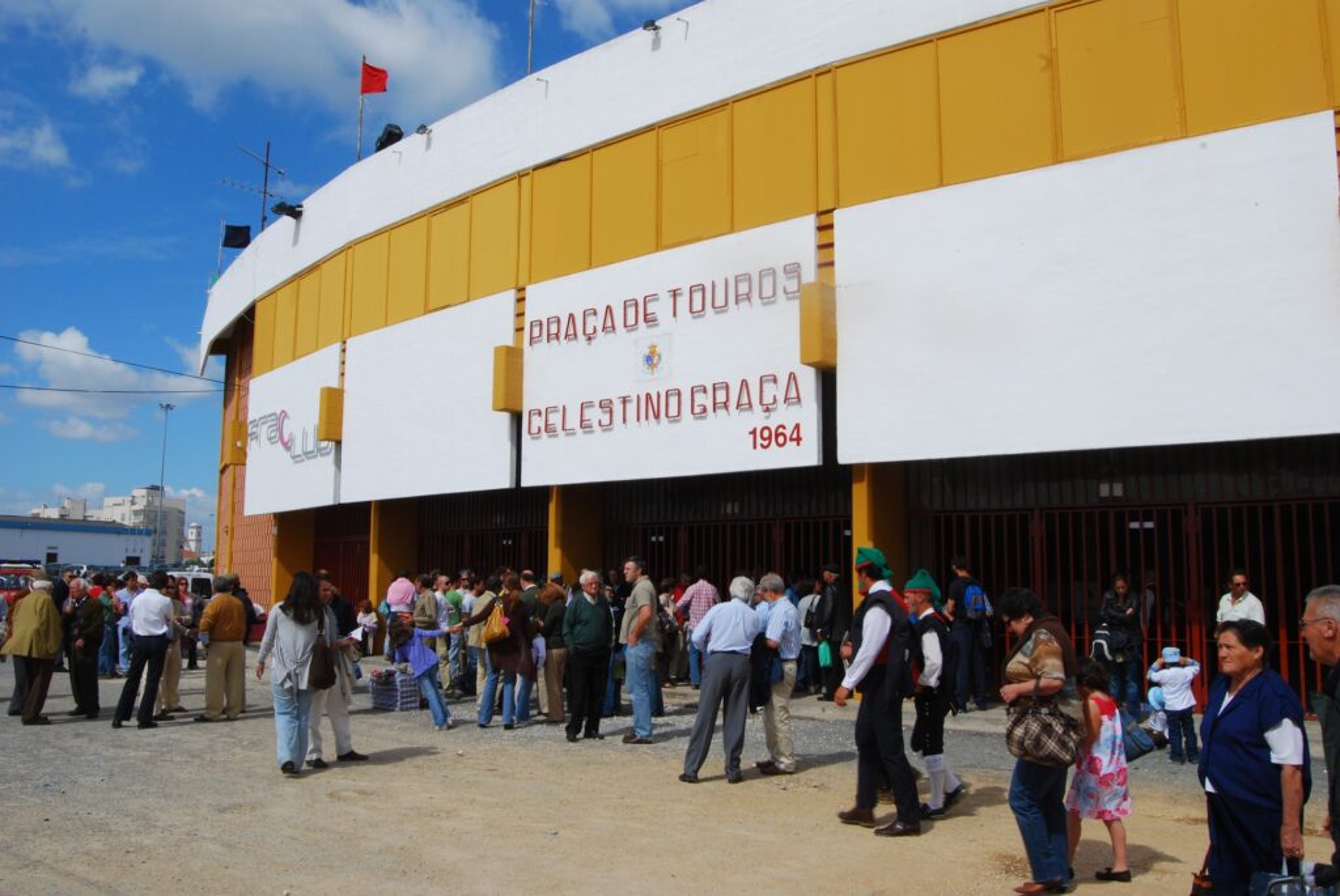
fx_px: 1118
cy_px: 448
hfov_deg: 61.9
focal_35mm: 30
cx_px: 670
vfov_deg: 43.7
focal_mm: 20
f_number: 22
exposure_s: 1/100
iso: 200
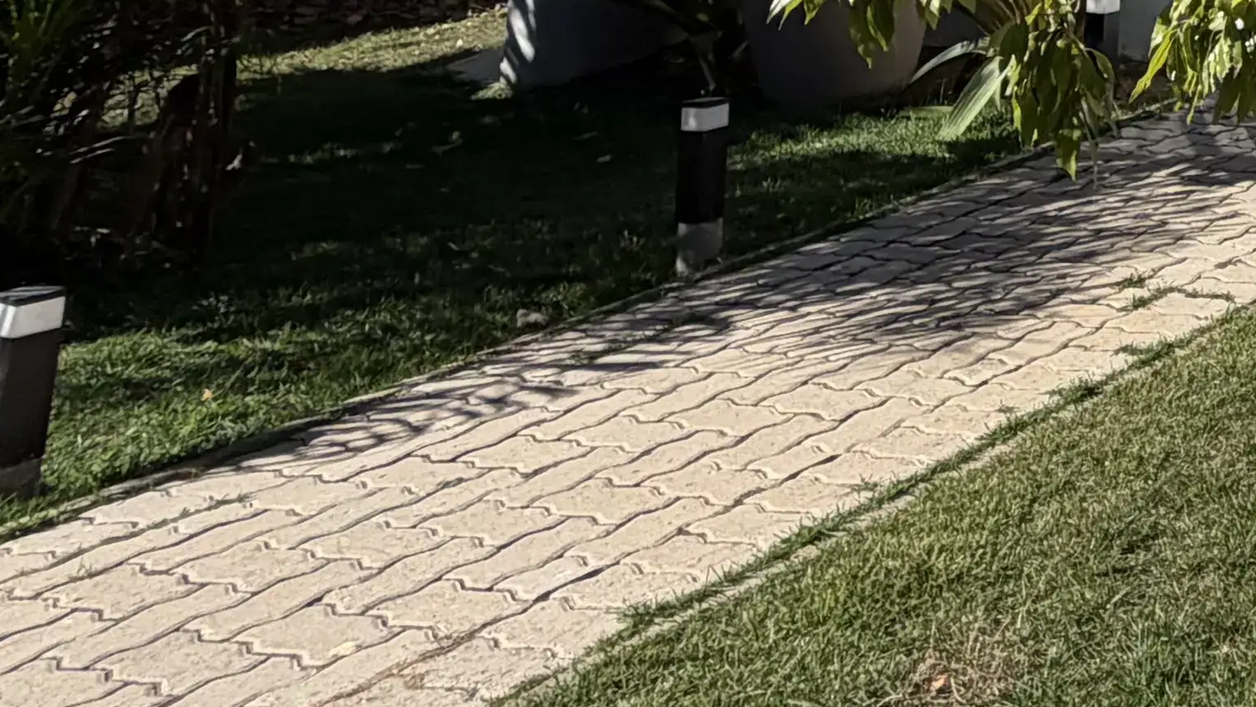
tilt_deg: +4.5
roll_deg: -0.7
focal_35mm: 57
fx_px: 1899
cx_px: 1897
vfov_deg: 17.9
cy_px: -469
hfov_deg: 26.3
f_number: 2.2
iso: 25
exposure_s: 1/770
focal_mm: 2.22
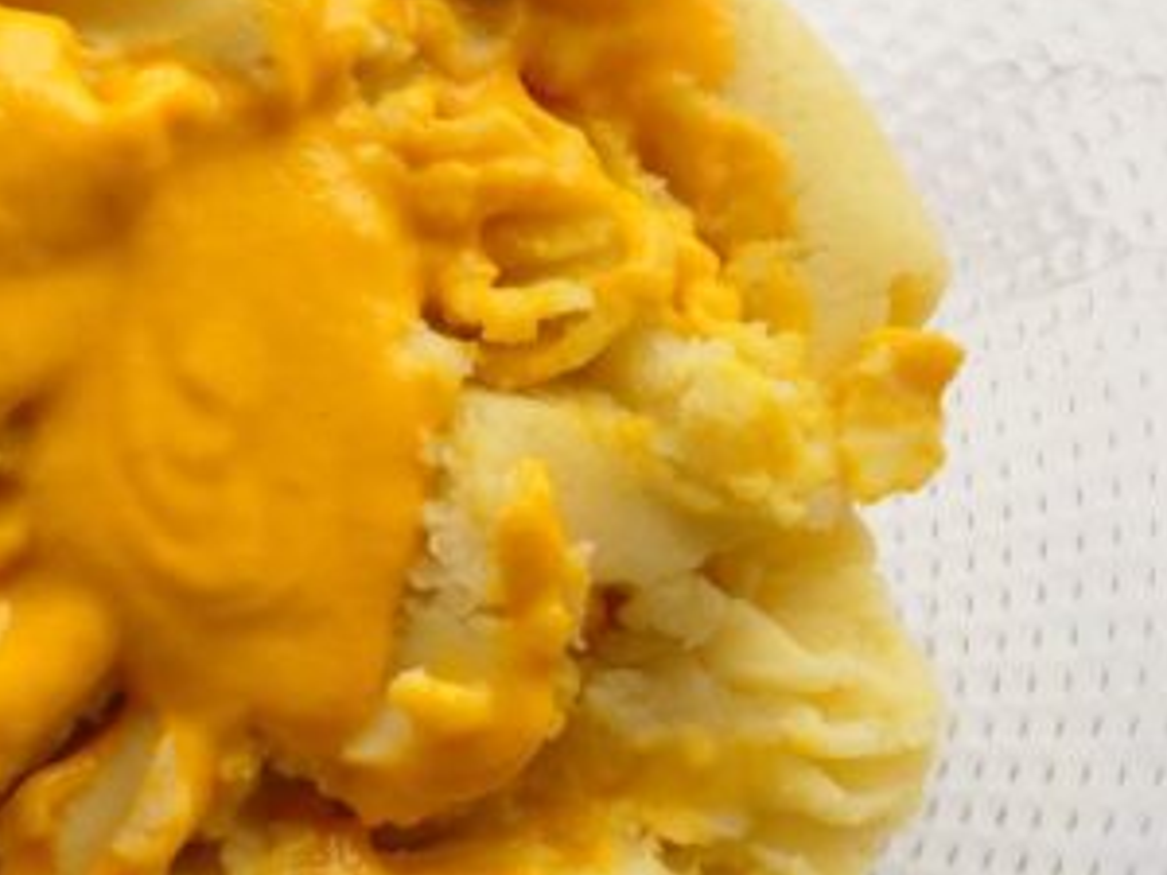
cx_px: -12
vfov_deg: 15.7
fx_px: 3169
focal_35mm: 94
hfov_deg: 20.2
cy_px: 506
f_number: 6.3
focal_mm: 22
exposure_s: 1/60
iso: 320
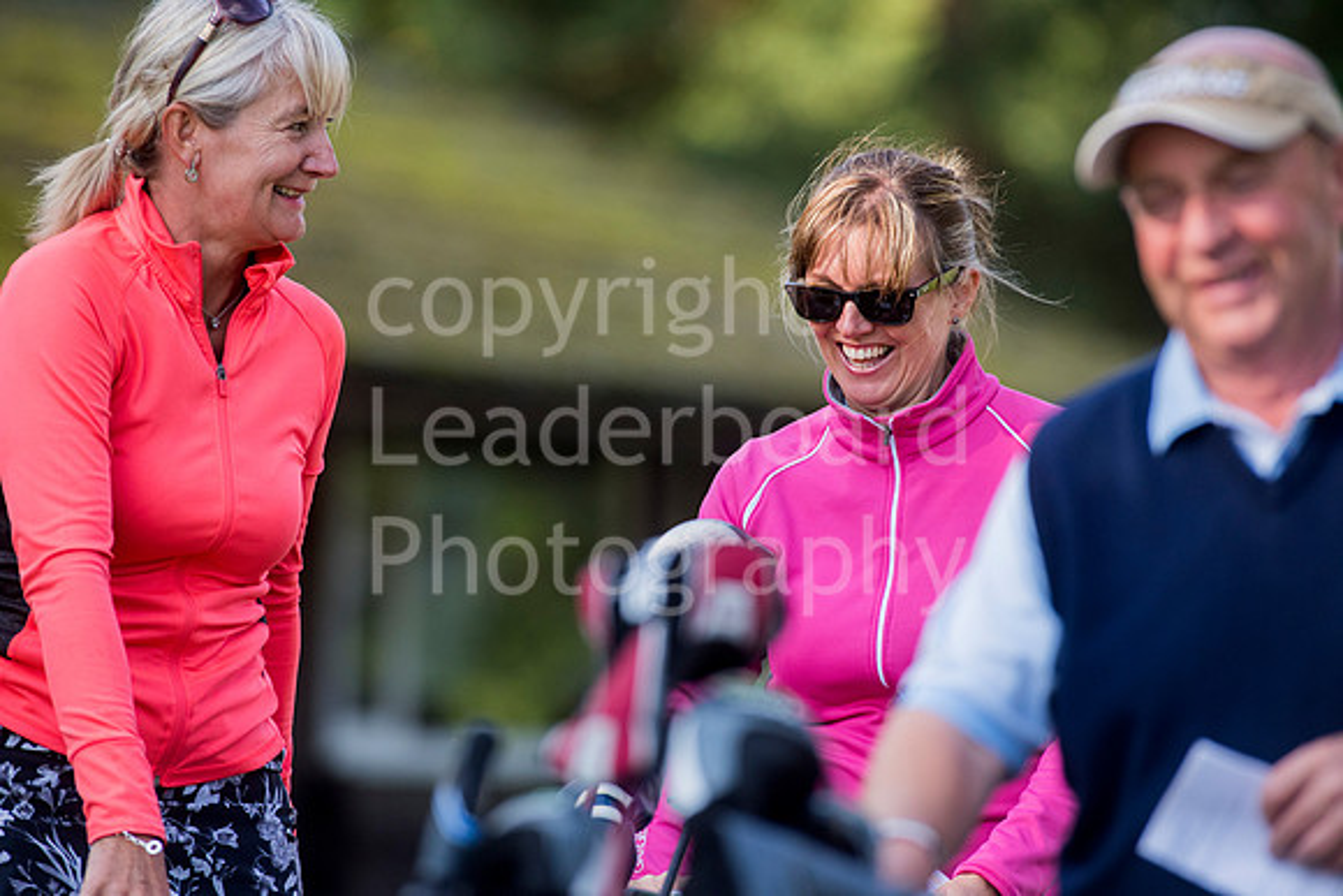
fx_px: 11194
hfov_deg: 6.9
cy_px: 448
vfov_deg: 4.6
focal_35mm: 300
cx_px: 672
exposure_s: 1/2000
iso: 800
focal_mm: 300
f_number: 5.6
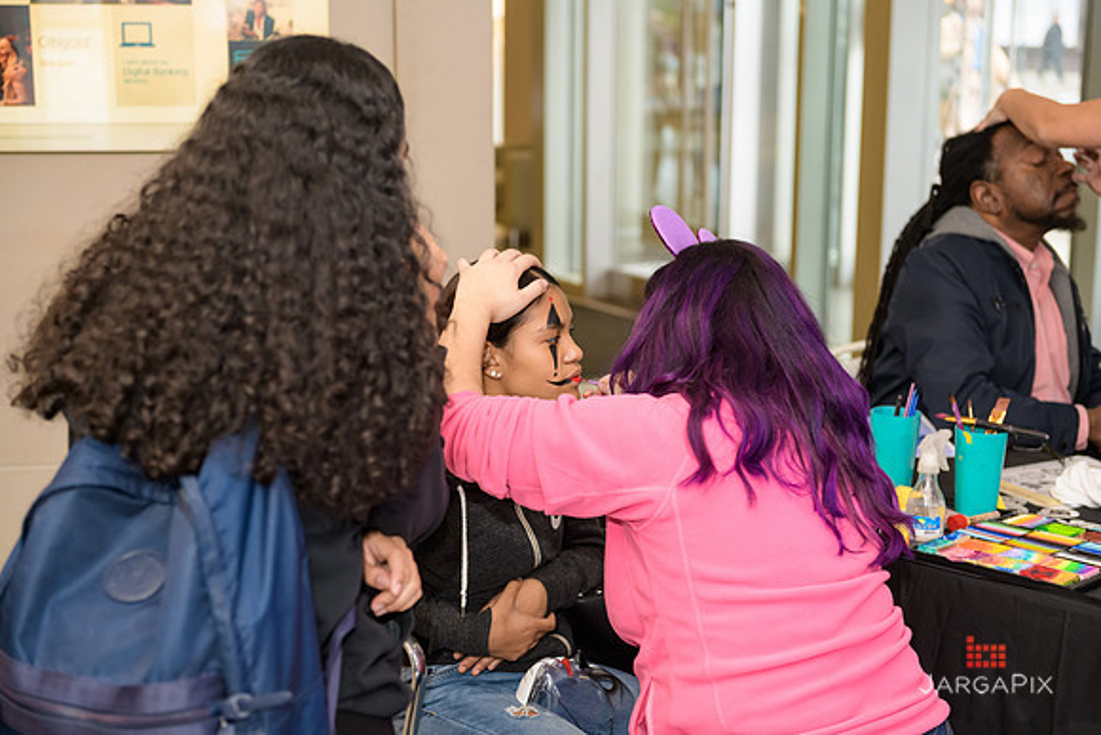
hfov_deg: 34.5
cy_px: 368
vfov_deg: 23.4
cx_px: 550
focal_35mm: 58
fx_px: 1774
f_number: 3.2
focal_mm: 58
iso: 800
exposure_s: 1/125
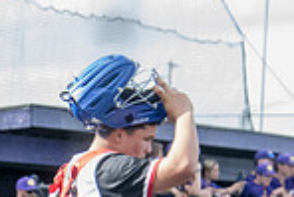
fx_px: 2640
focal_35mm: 323
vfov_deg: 4.2
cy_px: 379
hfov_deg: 6.3
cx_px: -58
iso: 5000
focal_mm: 55
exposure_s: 1/4000
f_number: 4.5
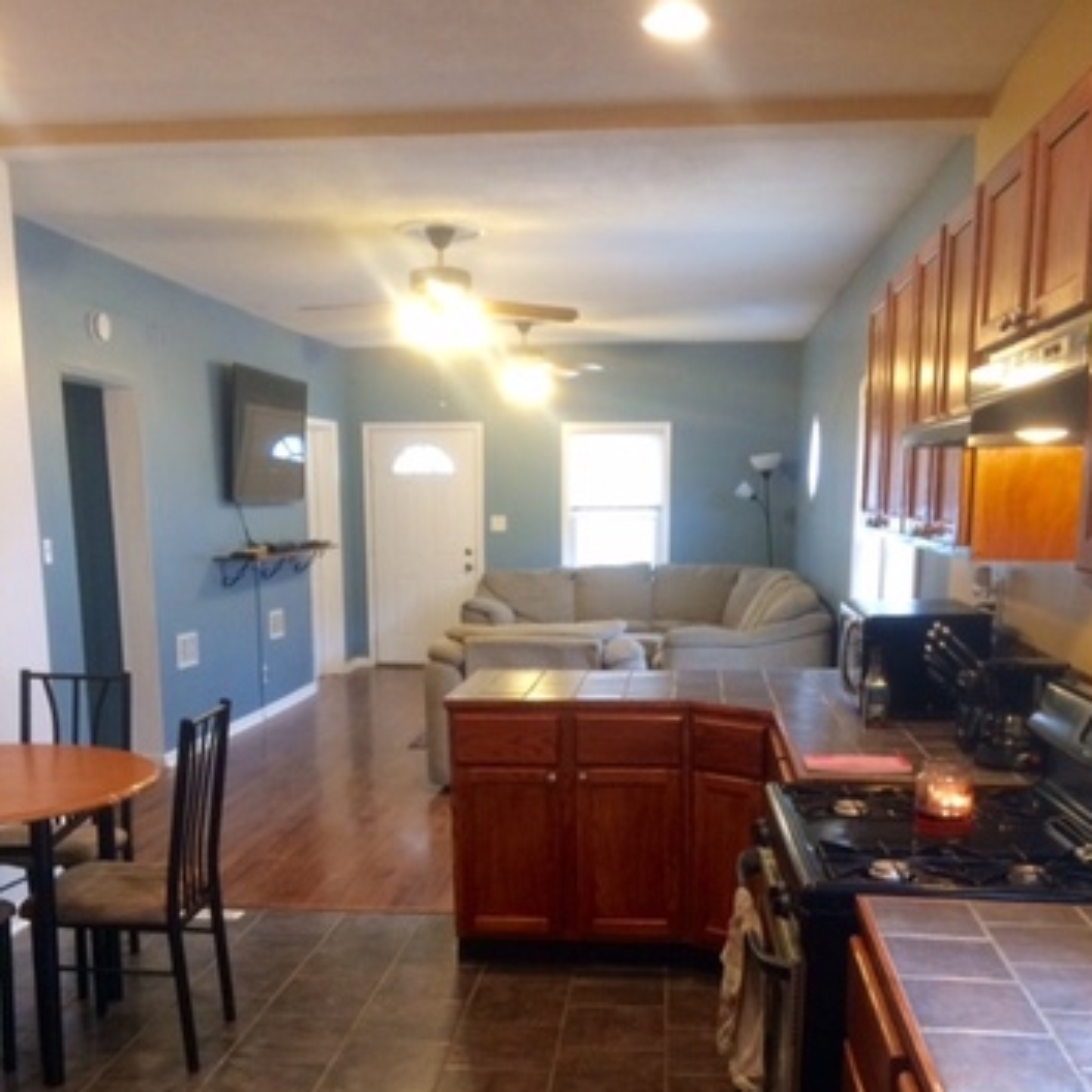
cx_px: 555
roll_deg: -1.3
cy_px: 732
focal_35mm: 35
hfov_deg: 47.2
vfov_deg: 46.4
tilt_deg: -12.8
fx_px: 1249
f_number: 2.2
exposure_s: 1/30
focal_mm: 4.15
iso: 160
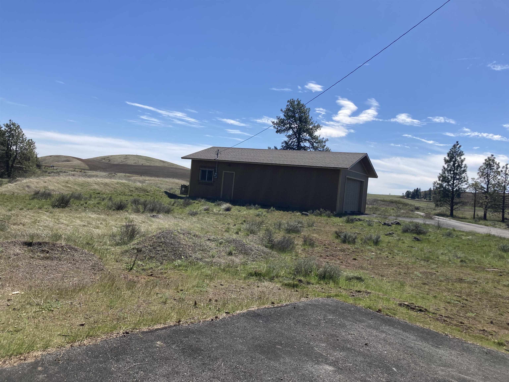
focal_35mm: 28
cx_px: 254
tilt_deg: +0.9
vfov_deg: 49.7
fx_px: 412
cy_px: 191
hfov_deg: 63.4
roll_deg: -5.7
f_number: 1.8
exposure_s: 1/2825
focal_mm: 3.99
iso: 20
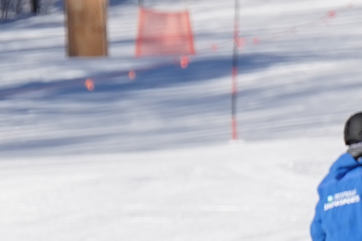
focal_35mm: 1264
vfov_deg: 1.1
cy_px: 423
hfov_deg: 1.6
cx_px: -488
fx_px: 12711
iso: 250
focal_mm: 200
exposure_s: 1/1600
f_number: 5.6
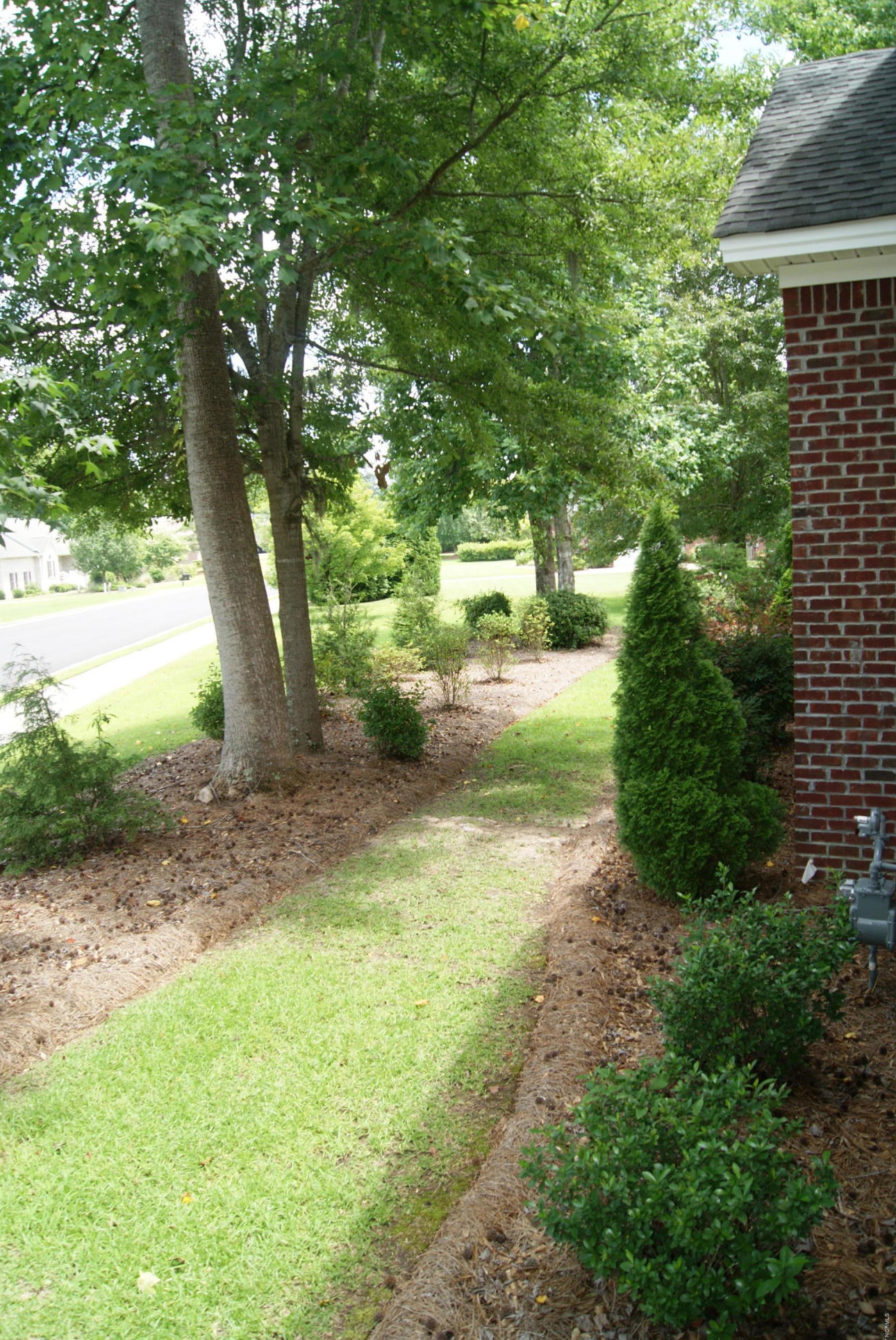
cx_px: 451
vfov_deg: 65.4
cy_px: 663
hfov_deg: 46.5
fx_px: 1043
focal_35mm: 28
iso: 100
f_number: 5.6
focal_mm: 18
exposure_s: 1/160
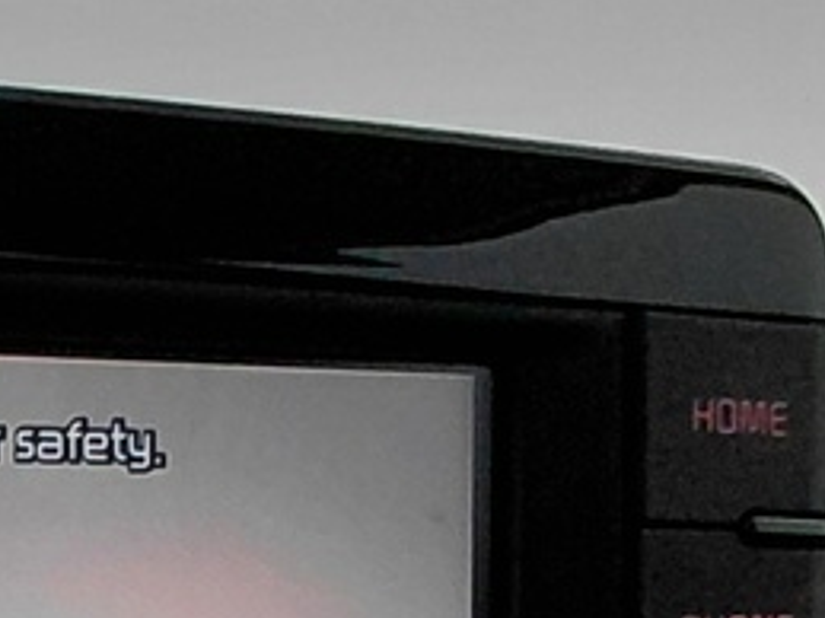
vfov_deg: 15.1
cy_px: 981
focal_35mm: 89
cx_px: -468
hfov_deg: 18.9
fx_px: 2120
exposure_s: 1/50
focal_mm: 1.64
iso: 80
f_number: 2.2
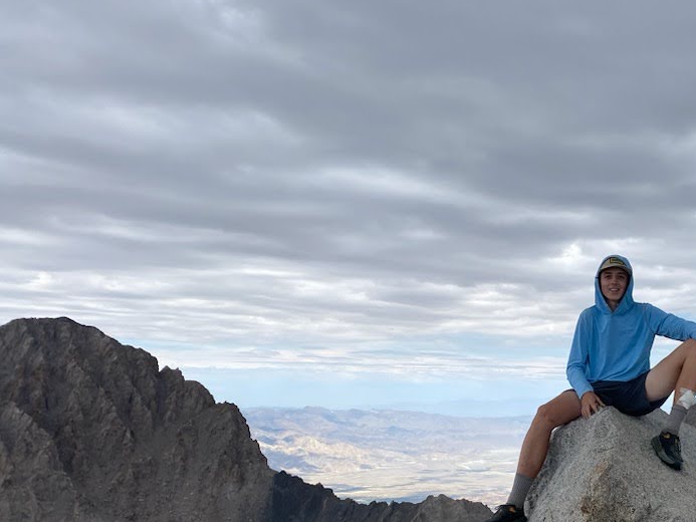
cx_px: 611
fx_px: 965
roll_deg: -1.8
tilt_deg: +0.8
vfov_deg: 29.9
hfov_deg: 37.4
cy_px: 380
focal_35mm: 48
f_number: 1.8
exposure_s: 1/2755
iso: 32
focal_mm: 4.25
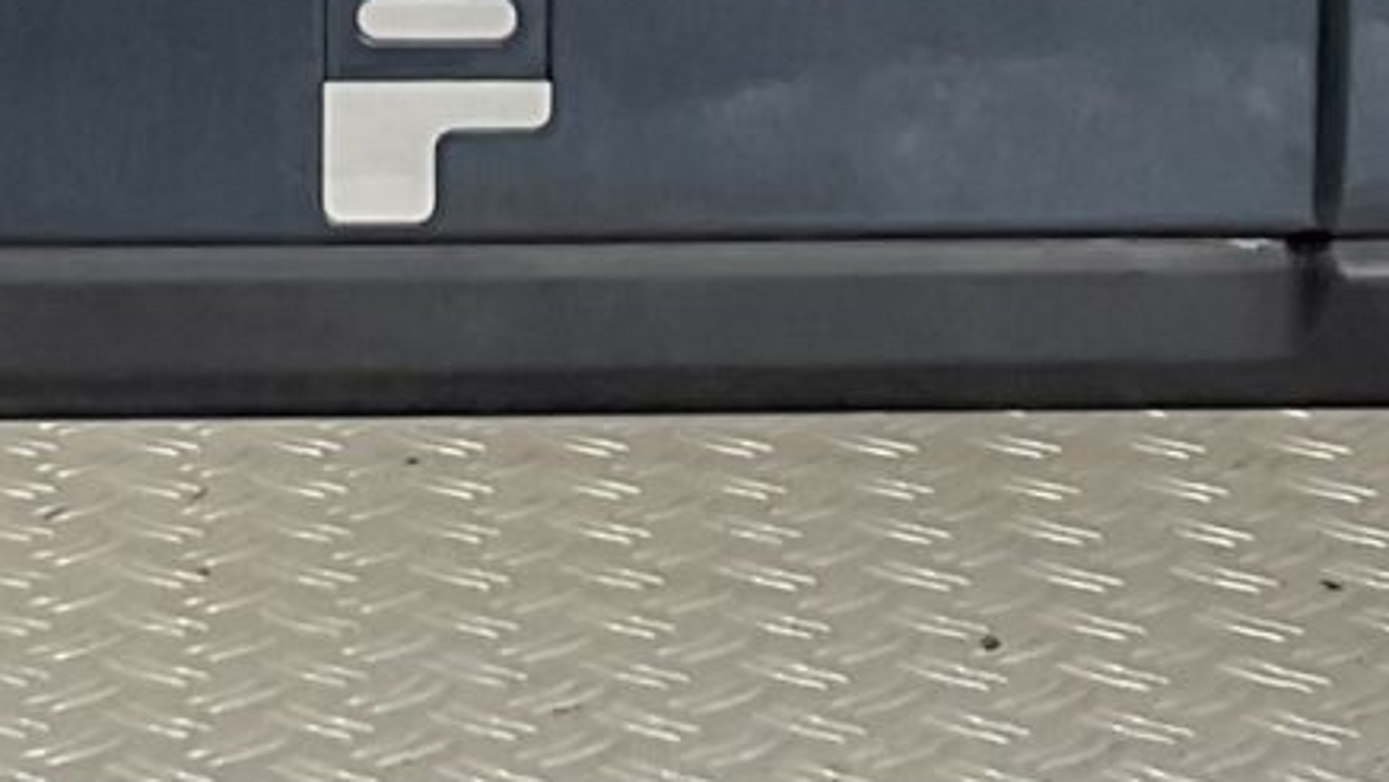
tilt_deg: -8.7
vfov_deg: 6.4
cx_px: 19
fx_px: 6815
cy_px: -604
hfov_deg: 11.5
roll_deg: -1.0
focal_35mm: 185
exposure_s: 1/126
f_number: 1.8
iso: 16
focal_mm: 3
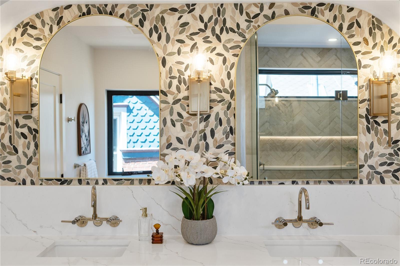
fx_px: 400
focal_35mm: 36
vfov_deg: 36.9
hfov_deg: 53.1
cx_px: 200
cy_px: 133
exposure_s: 1/200
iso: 160
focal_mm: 24
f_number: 2.8
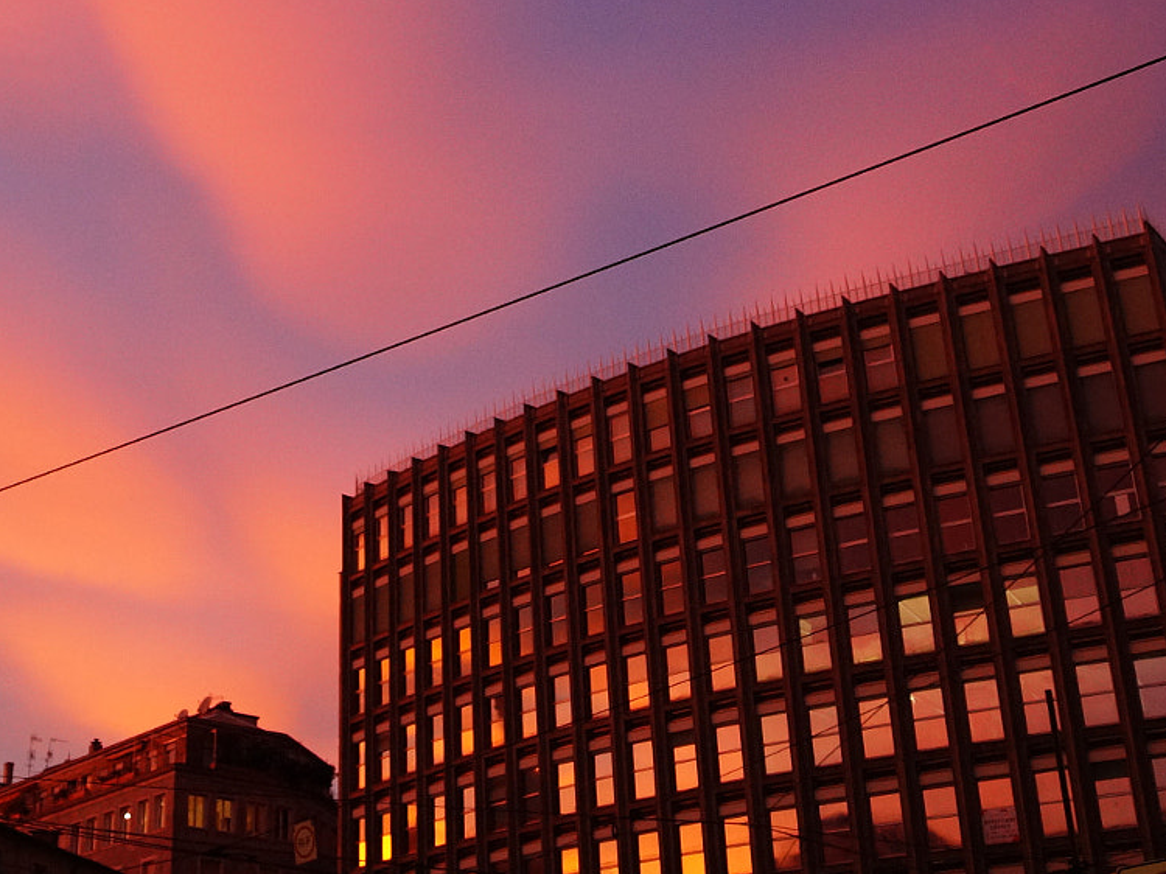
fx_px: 2694
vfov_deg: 18.3
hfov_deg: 24.2
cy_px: 184
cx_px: 319
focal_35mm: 80
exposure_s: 1/60
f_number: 4.5
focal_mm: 26
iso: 640
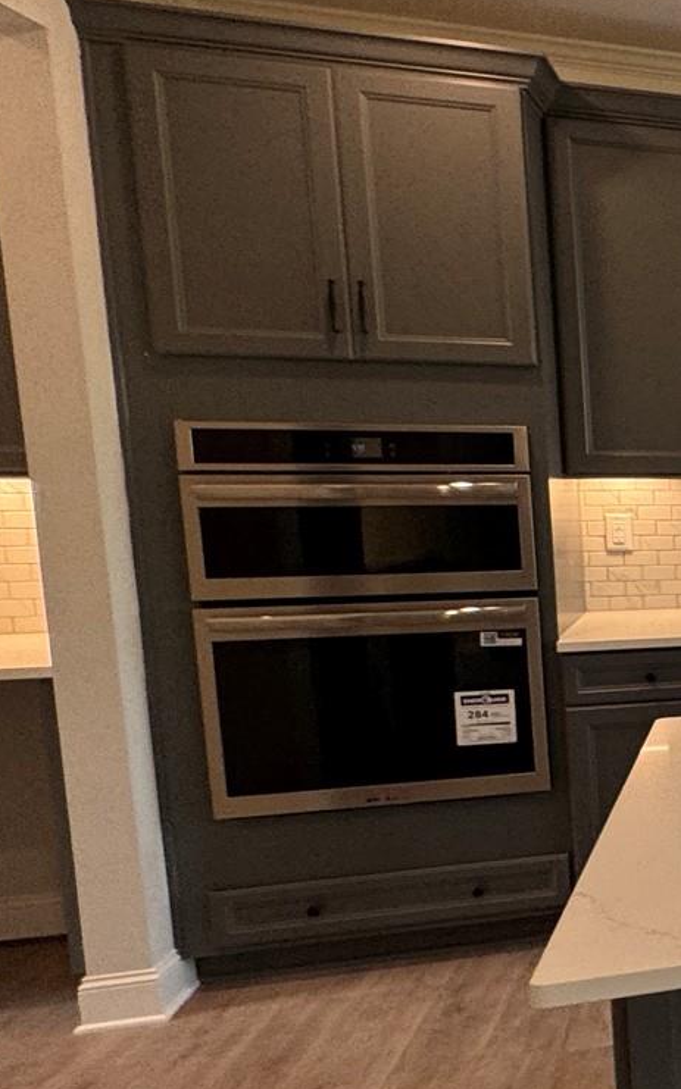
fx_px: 1218
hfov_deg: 19.5
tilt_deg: -8.5
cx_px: 1331
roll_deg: +0.9
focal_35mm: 41
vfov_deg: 48.2
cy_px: 591
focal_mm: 2.22
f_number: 2.2
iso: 160
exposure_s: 1/120
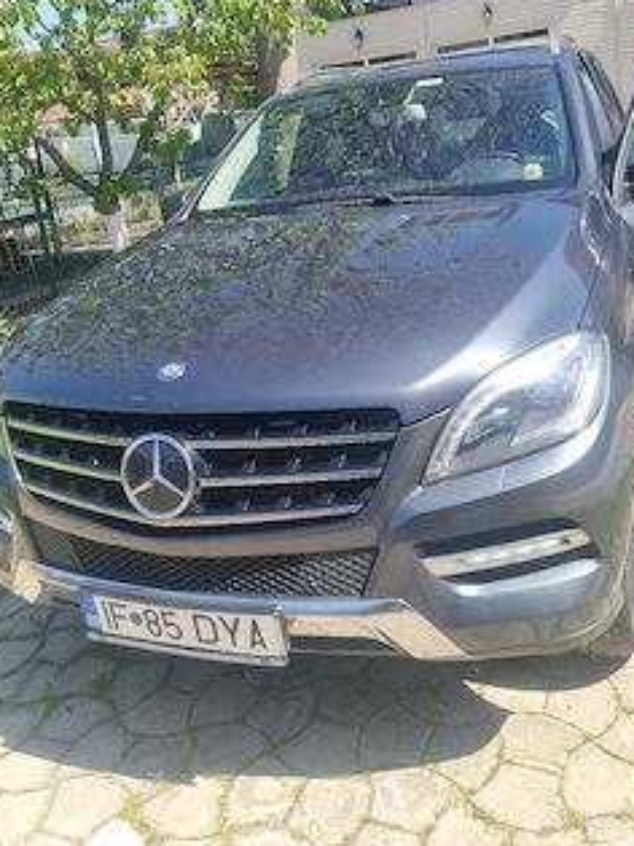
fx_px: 806
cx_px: 344
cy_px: 317
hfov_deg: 42.9
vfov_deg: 54.7
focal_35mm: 33
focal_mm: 5.4
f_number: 1.8
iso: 50
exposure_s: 1/1429
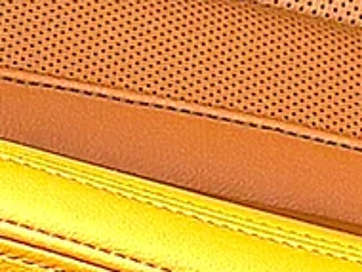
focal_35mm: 228
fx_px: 2387
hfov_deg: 8.6
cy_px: 334
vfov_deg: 6.5
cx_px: 0
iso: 64
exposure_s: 1/1215
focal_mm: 6.86
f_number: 1.78
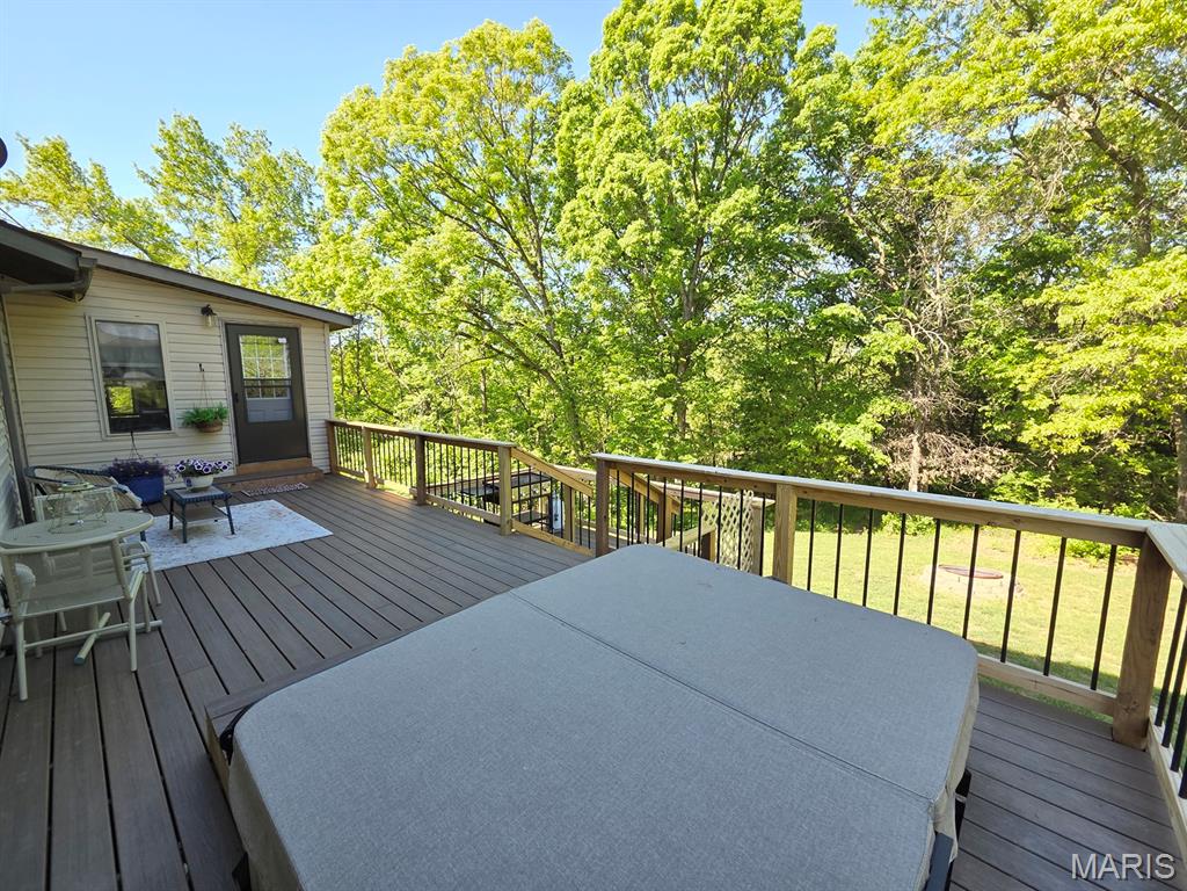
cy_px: 446
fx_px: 446
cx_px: 594
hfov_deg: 106.2
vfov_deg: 89.9
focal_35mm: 13
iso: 50
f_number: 2.2
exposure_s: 1/262
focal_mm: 2.2
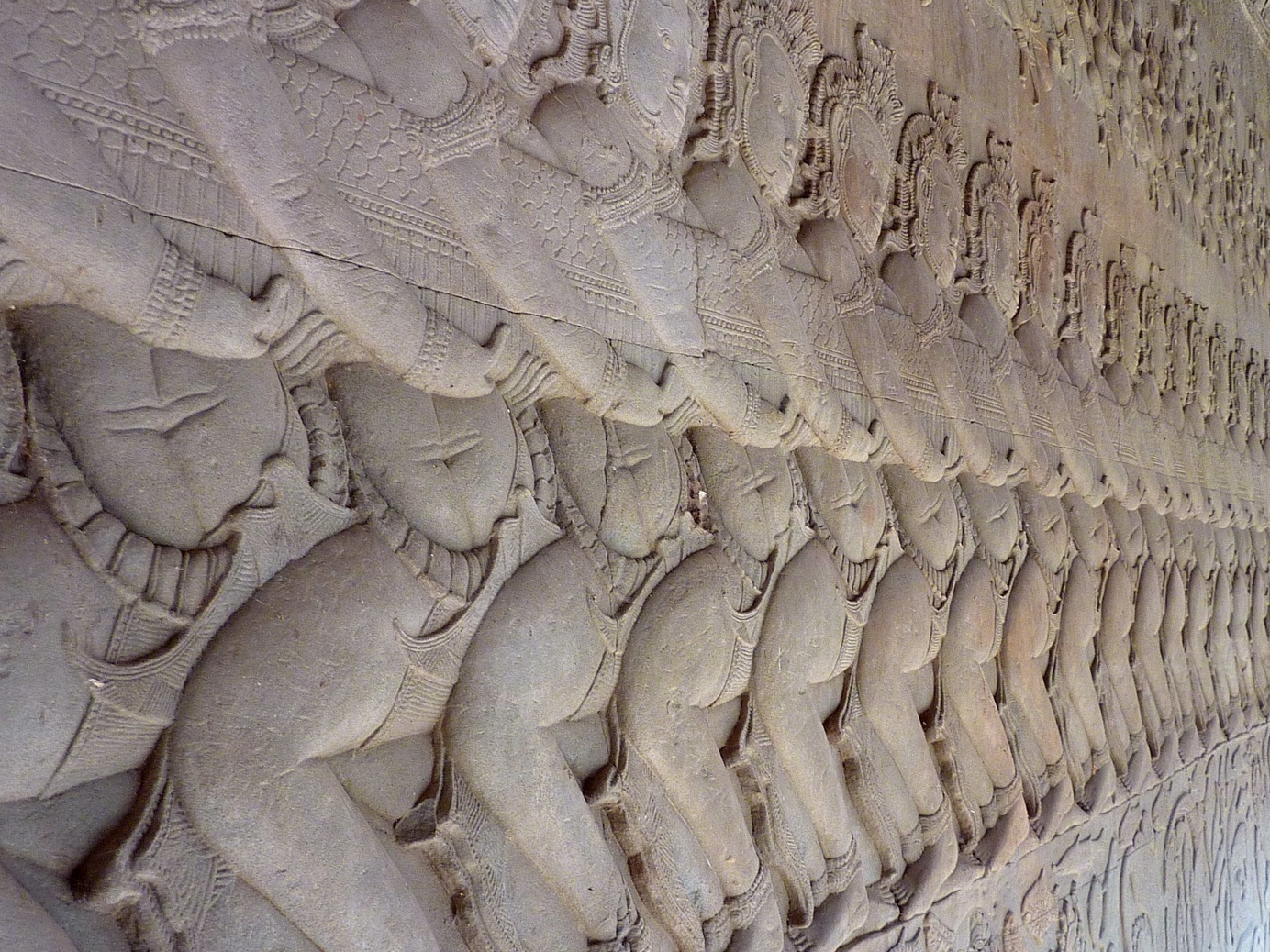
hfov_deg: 50.0
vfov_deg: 38.7
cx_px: 715
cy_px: 494
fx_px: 1357
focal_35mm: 37
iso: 80
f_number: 3.3
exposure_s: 1/30
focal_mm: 4.4
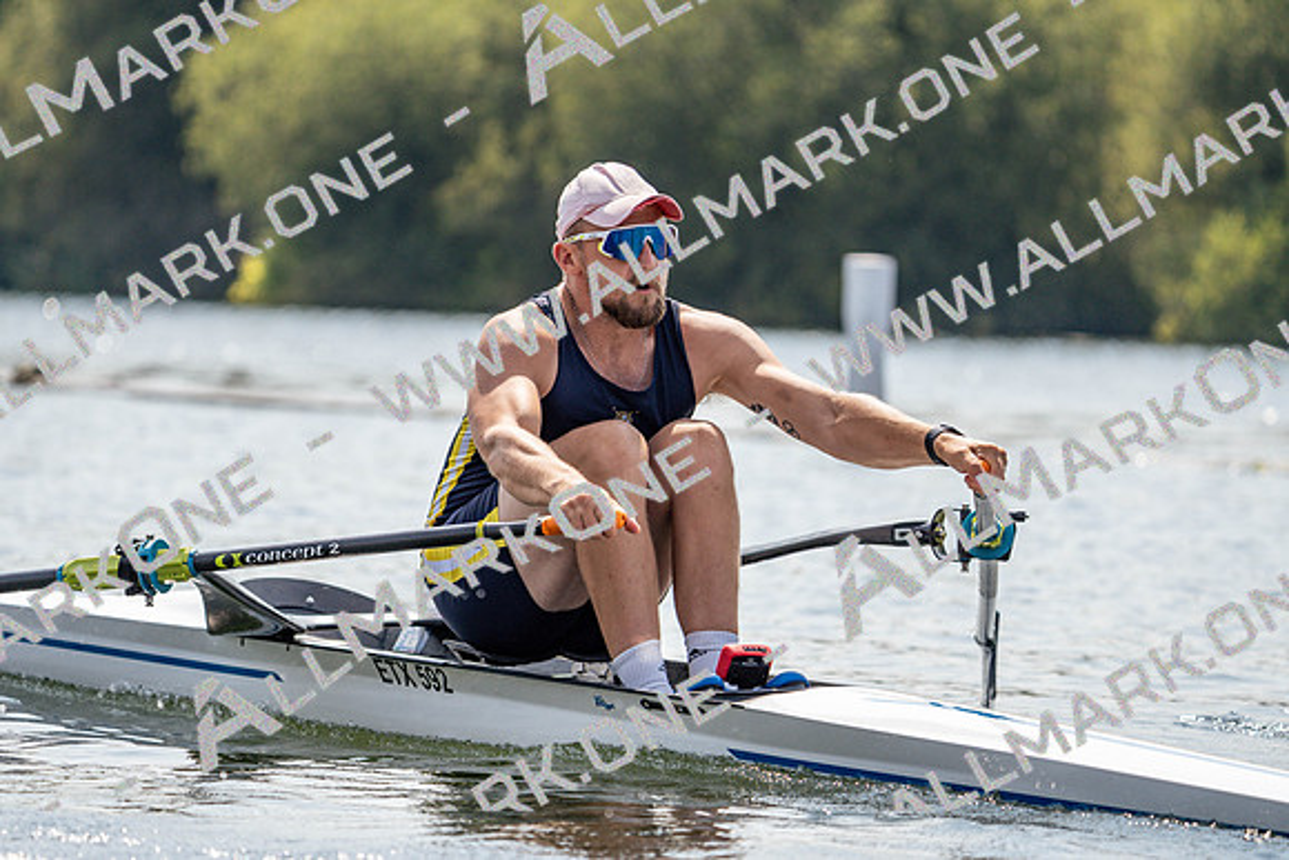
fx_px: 9526
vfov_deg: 5.2
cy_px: 430
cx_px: 644
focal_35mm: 266
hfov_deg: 7.7
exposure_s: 1/1600
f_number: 5.6
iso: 200
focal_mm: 266
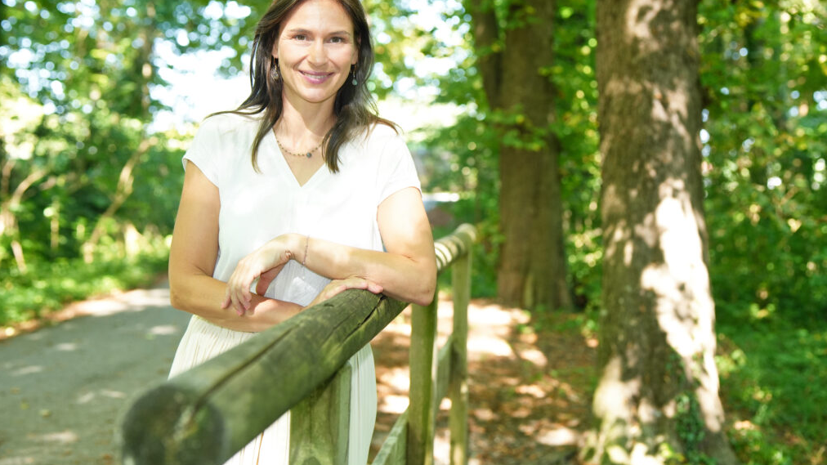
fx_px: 1162
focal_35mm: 53
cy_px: 192
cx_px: 415
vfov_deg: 22.6
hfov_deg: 39.2
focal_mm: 50
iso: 800
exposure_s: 1/250
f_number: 3.5
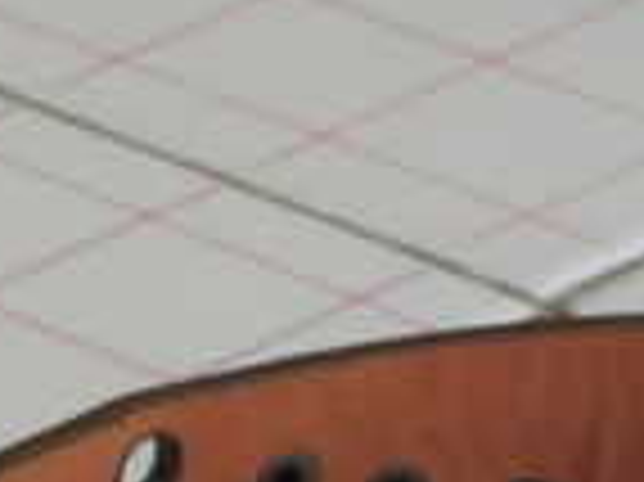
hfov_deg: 3.3
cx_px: 167
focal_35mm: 596
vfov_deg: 2.5
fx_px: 11079
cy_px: 1532
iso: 400
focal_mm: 18.2
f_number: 5
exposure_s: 1/60
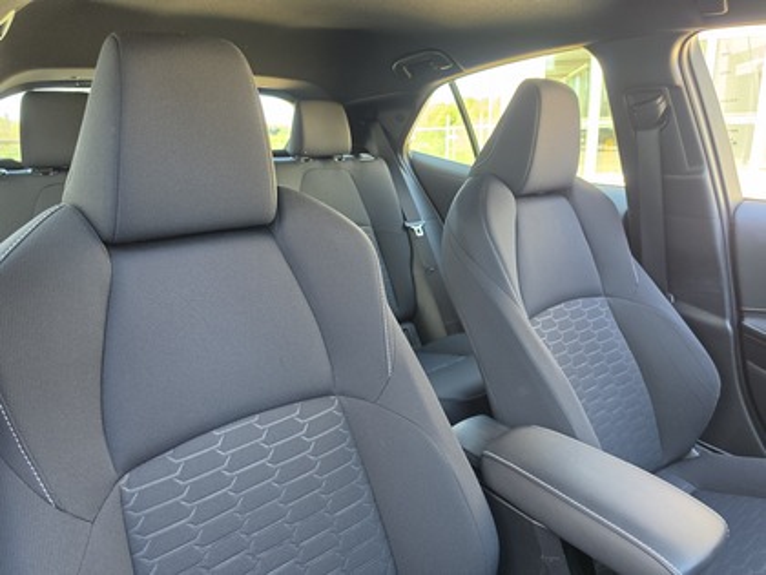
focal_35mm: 23
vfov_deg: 58.9
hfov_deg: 73.9
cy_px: 288
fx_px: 509
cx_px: 383
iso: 125
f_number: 1.4
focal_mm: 6.5
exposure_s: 1/180
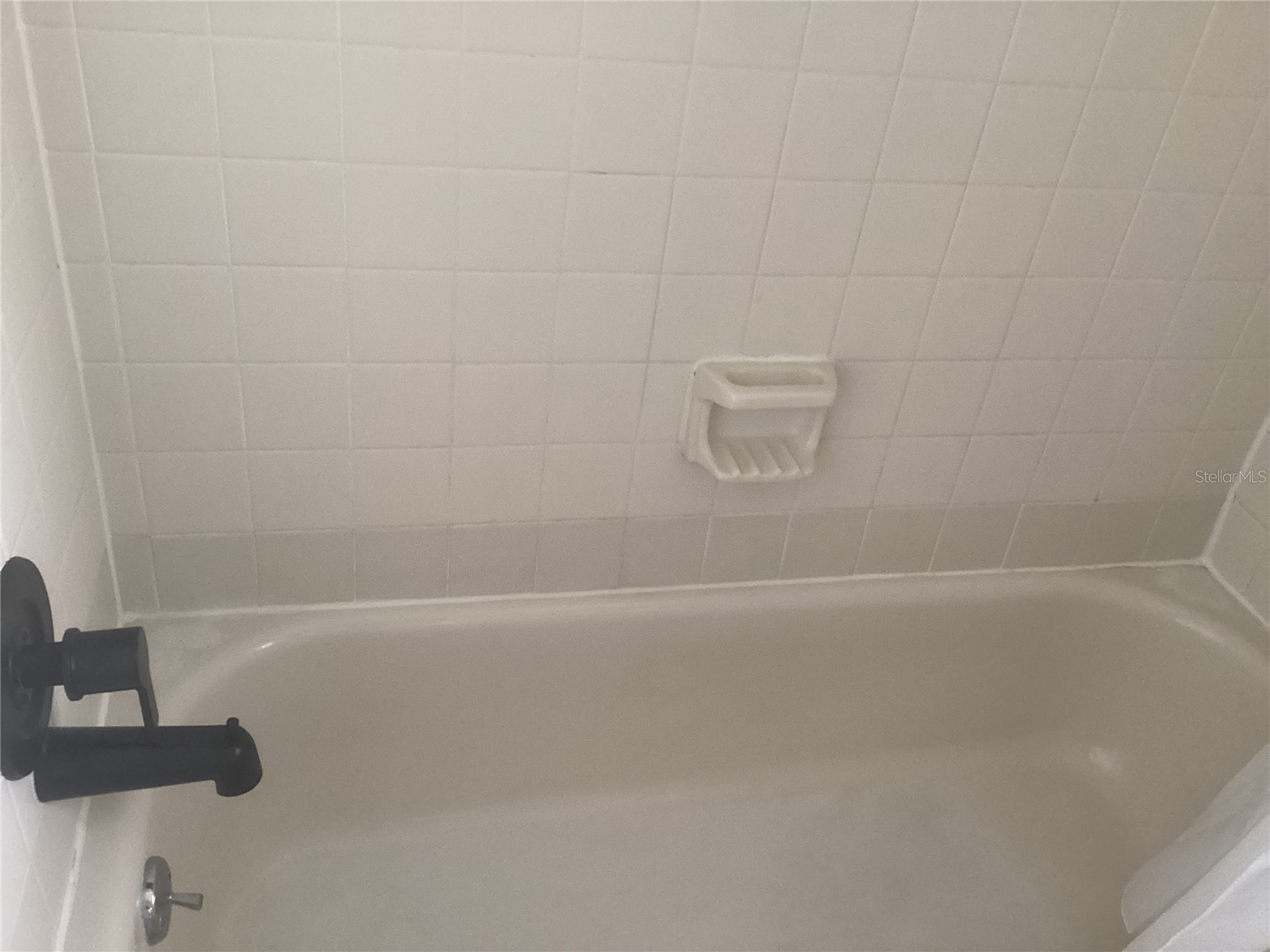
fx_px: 1137
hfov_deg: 58.4
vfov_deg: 45.4
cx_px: 635
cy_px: 476
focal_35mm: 31
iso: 320
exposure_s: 1/60
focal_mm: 3.3
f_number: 2.4
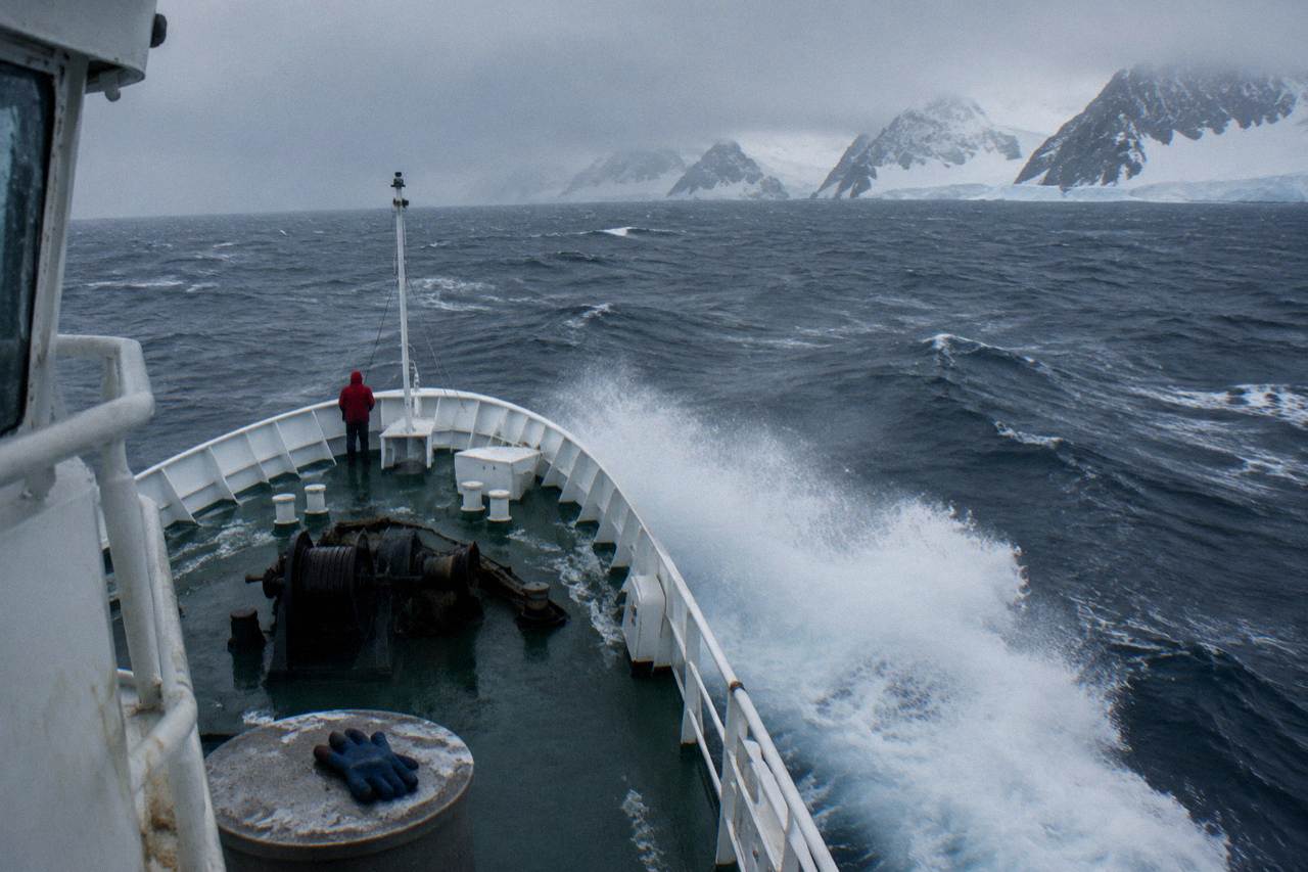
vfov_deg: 33.4
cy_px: 436
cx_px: 654
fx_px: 1453
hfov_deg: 48.5
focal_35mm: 40
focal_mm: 40
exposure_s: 1/320
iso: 500
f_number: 10
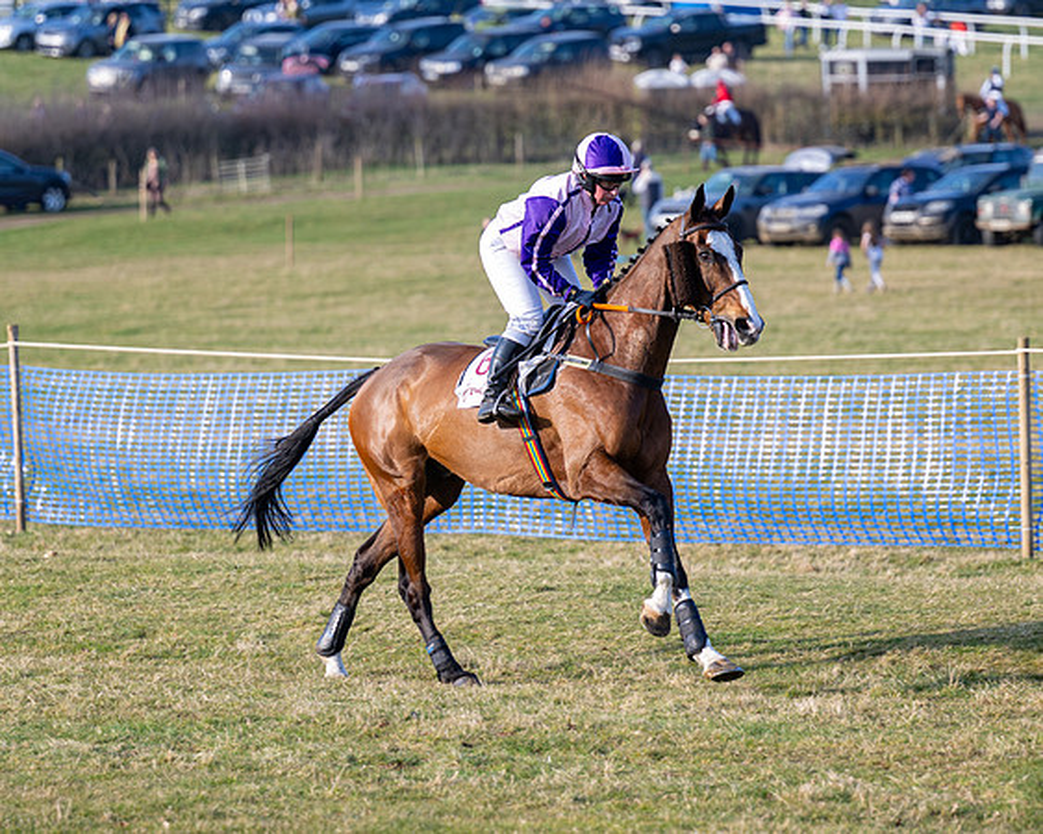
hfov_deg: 8.6
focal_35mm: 224
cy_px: 416
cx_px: 445
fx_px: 6899
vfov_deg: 6.9
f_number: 2.8
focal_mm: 130
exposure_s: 1/800
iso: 125
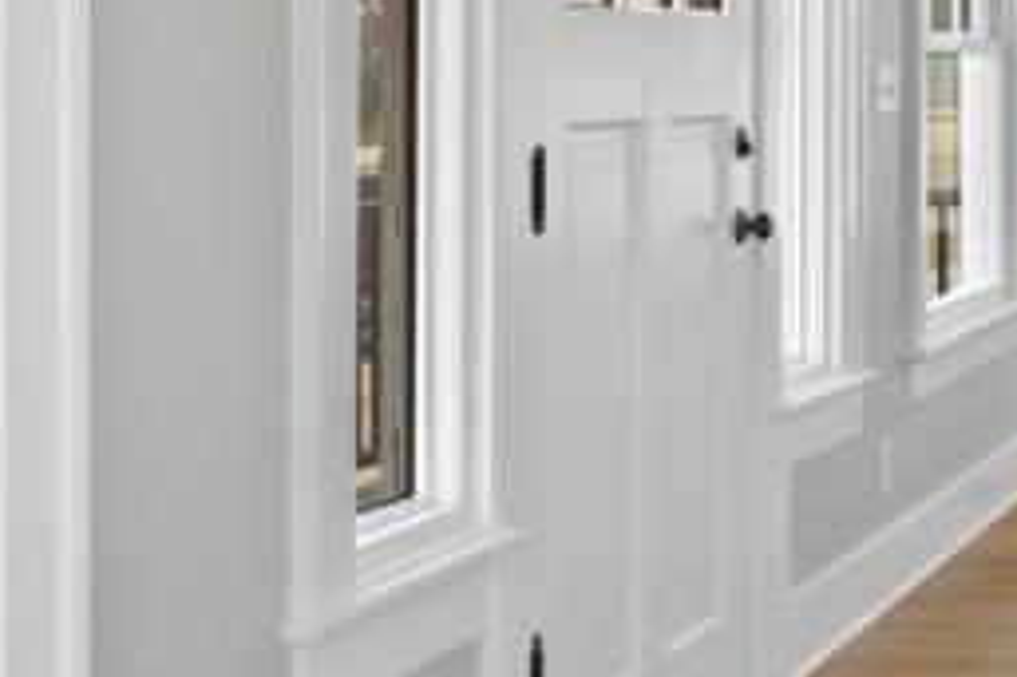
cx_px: 1551
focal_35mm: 70
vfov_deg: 19.3
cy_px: 190
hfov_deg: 23.0
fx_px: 1976
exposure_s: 1/8
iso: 100
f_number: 8
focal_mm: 12
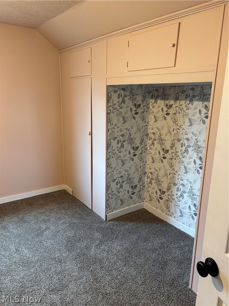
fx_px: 229
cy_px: 153
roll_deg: -1.8
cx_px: 114
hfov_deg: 53.1
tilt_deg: -15.7
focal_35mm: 26
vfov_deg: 67.3
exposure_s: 1/60
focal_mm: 5.96
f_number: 1.6
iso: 200
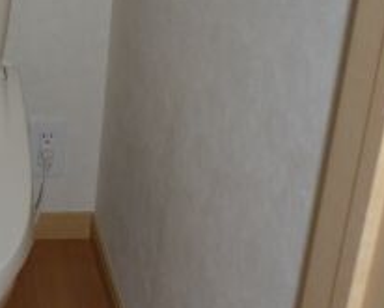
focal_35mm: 100
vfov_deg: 15.4
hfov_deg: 17.6
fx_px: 1137
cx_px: -157
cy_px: 138
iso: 100
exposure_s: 1/30
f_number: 2.8
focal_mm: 5.5
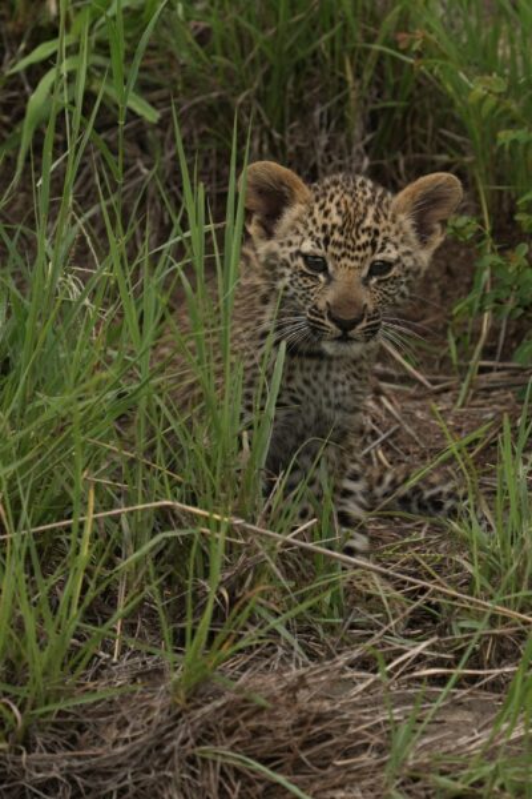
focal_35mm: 600
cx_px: 266
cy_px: 400
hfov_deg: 2.3
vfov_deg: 3.4
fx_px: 13299
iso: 250
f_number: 6.3
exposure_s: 1/320
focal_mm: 600
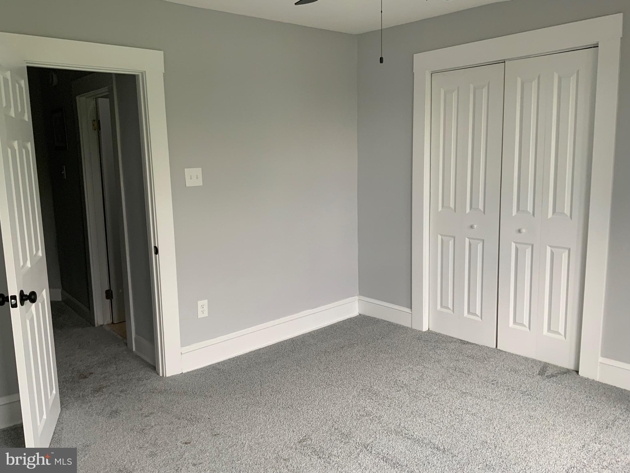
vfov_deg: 48.2
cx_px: 315
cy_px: 236
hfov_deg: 61.7
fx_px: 528
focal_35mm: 29
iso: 50
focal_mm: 3
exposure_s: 1/122
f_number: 1.8
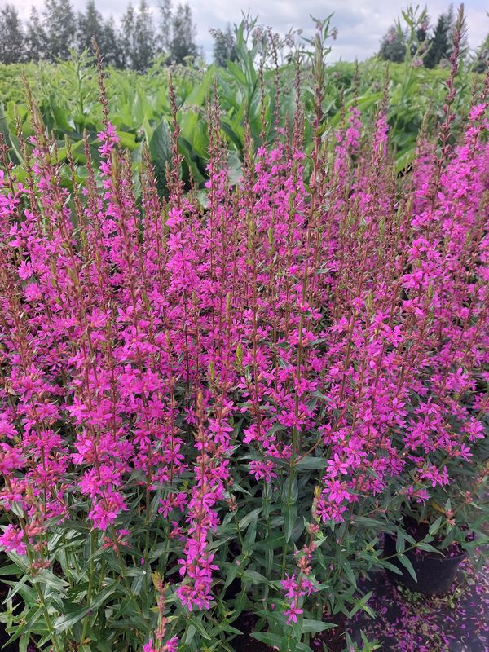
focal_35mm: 25
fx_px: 471
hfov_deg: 54.9
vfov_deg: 69.4
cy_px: 326
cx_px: 244
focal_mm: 5.23
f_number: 1.8
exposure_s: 1/294
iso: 25
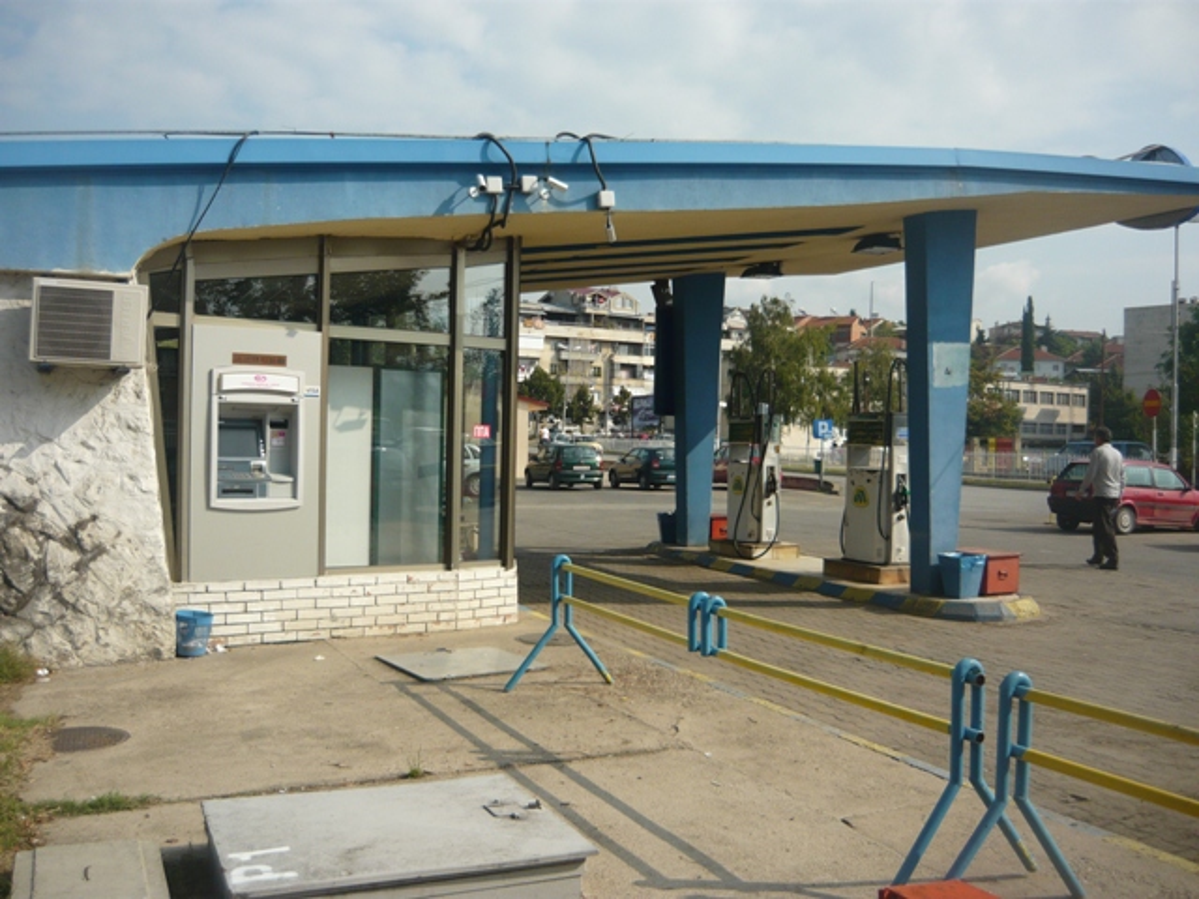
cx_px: 600
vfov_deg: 42.9
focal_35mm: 33
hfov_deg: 55.4
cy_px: 450
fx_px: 1143
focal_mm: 5.5
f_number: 8
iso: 100
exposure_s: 1/250
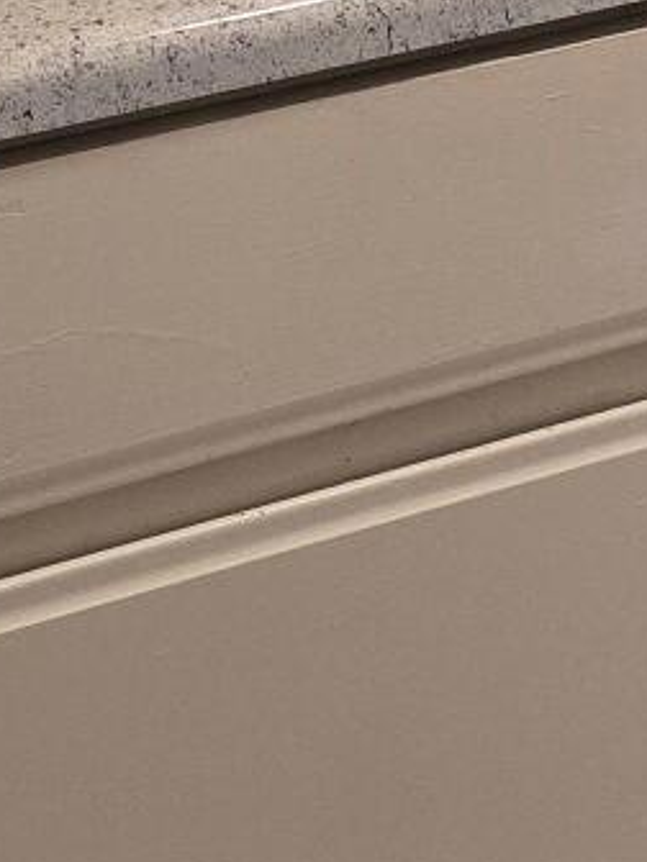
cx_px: 657
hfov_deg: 10.7
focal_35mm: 137
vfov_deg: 12.7
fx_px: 3414
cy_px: -826
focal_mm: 6.3
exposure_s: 1/120
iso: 200
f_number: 1.7
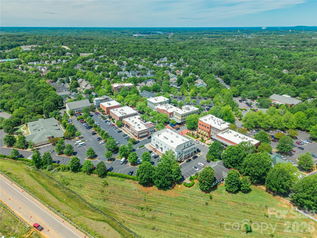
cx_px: 158
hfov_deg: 71.6
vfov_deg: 56.8
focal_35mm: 24
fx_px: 220
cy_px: 119
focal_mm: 8.67
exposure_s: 1/160
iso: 160
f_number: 1.8
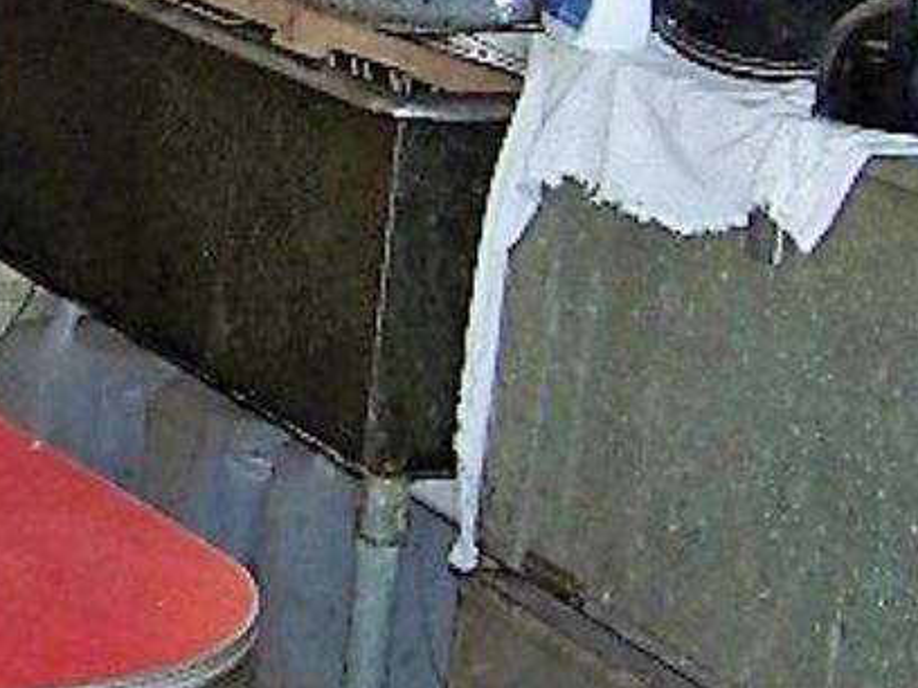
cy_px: 16
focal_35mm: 127
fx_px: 3368
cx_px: -450
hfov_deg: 14.5
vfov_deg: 11.6
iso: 200
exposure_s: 1/30
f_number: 2.8
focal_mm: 5.85
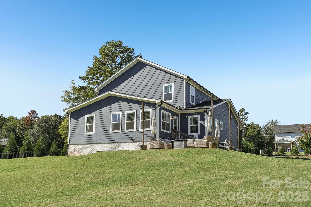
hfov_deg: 54.4
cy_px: 104
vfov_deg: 37.8
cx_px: 156
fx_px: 302
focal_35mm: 35
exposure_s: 1/160
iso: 100
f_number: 8
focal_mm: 35
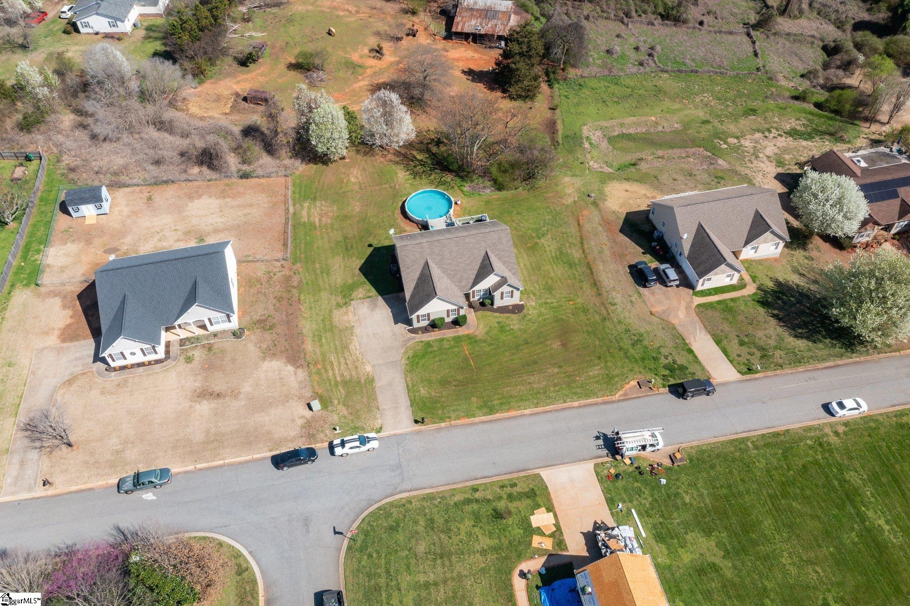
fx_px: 708
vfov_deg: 46.4
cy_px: 303
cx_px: 455
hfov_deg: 65.5
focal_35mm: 28
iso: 100
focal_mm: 10.26
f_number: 7.1
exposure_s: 1/60
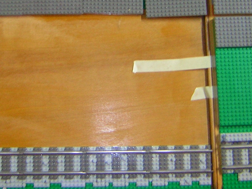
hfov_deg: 27.0
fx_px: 524
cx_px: 123
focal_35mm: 72
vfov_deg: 20.1
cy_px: 27
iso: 84
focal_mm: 4.7
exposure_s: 1/5.2
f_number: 2.6
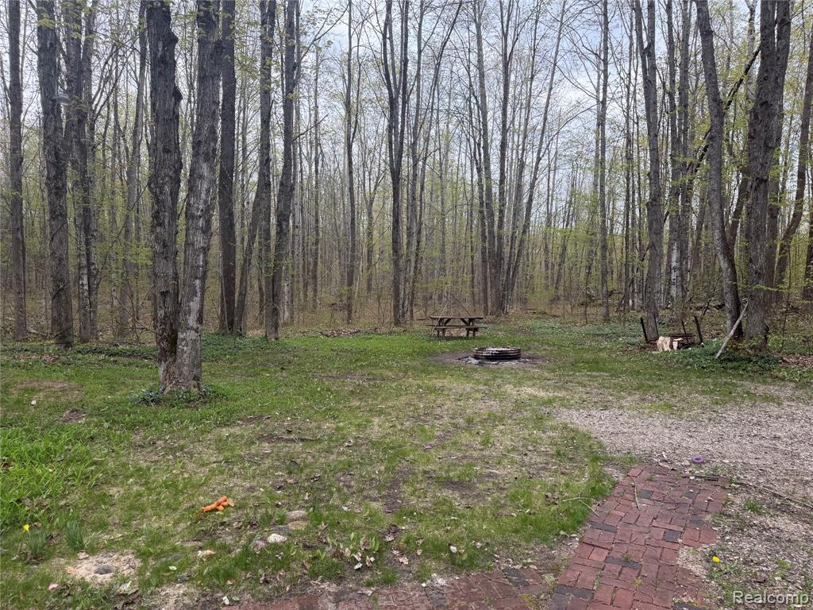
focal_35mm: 24
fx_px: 564
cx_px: 406
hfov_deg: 71.6
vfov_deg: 56.8
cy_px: 305
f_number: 1.78
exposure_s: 1/347
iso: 100
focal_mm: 6.76
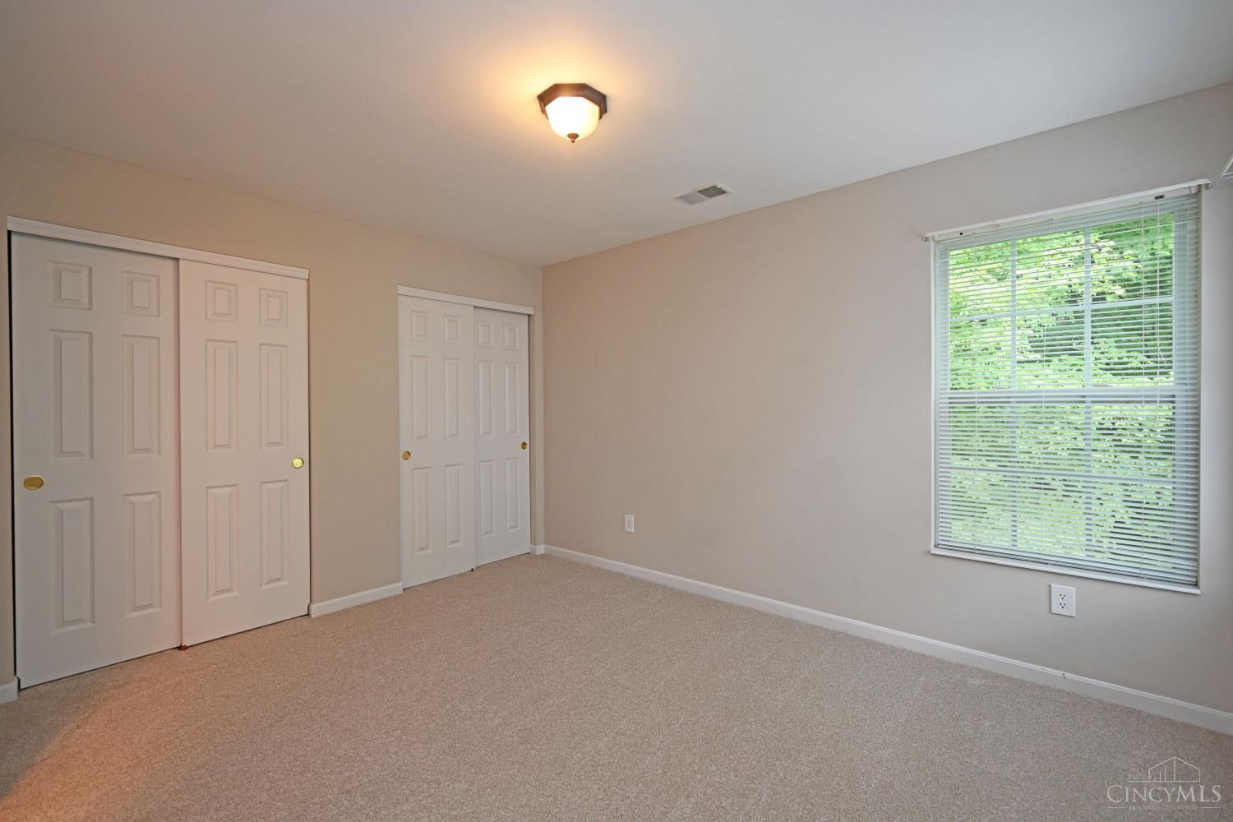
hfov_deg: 98.5
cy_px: 411
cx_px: 616
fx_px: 531
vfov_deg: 75.5
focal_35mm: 16
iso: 500
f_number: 4
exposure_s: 1/60
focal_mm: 15.5
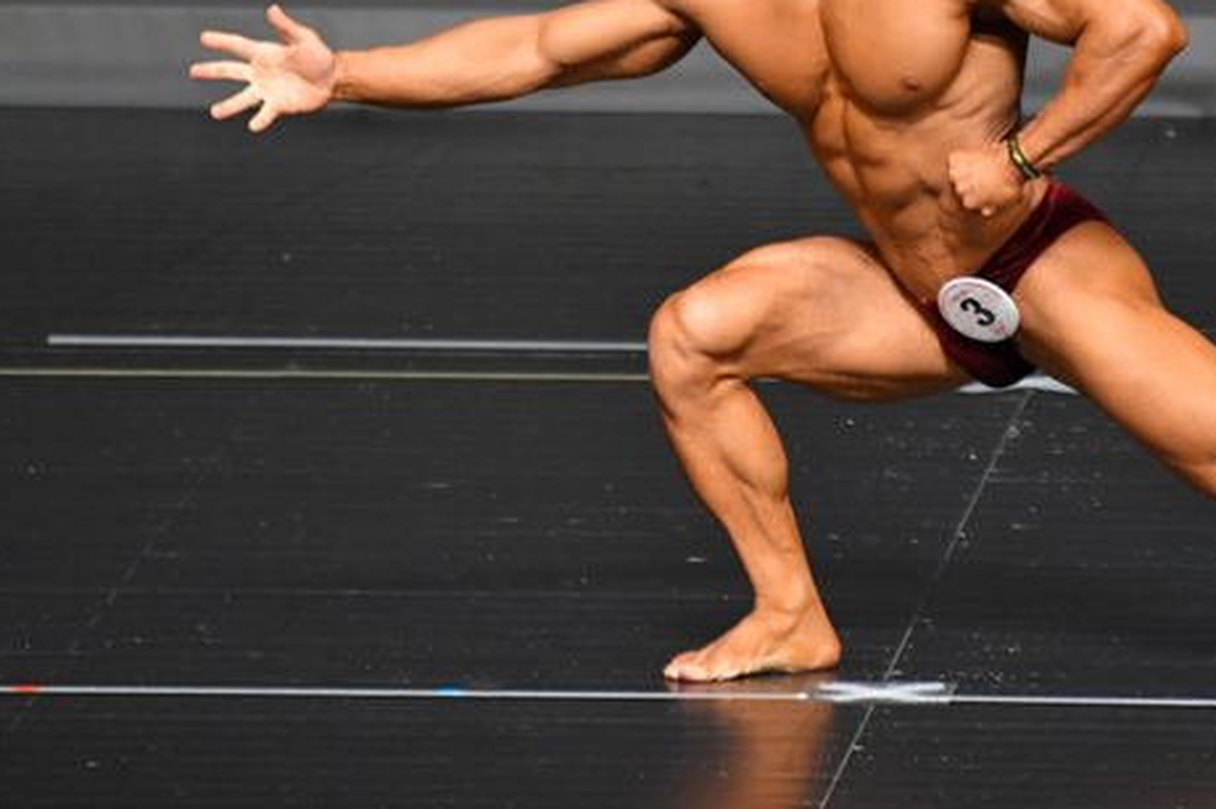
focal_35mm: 757
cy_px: 169
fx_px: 25559
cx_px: 969
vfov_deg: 1.8
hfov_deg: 2.7
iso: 2500
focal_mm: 300
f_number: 5.6
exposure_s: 1/400
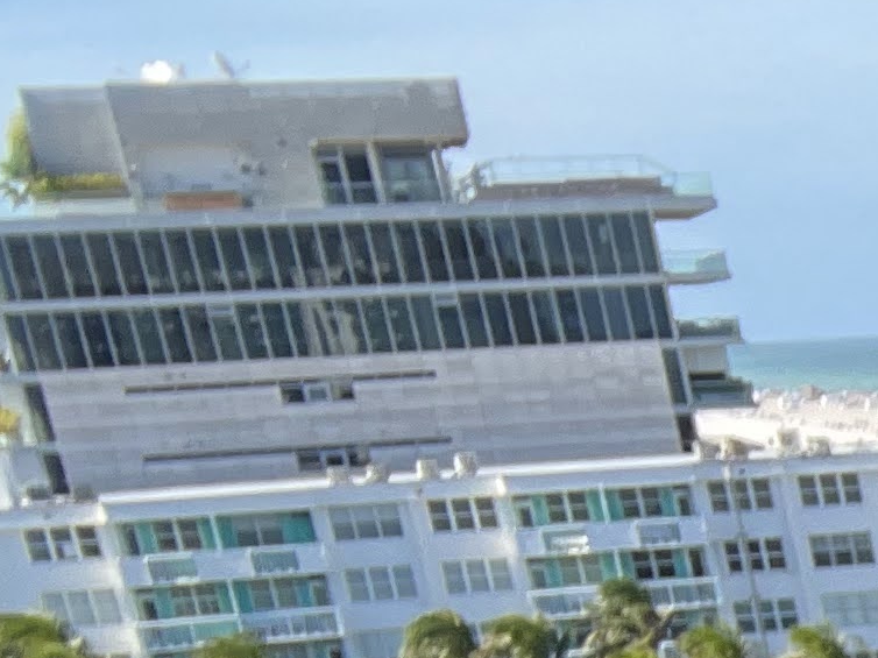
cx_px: 2264
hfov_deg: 12.0
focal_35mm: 123
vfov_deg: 10.6
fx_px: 3119
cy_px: 1504
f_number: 2.2
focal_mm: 2.71
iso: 40
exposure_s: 1/172
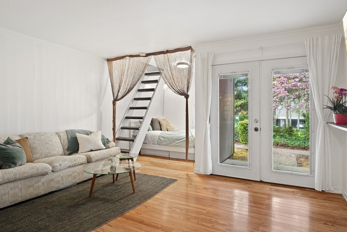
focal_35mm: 20
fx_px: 193
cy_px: 118
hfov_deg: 84.0
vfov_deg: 61.9
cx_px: 177
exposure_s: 1/1.25
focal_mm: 16
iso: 1600
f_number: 8
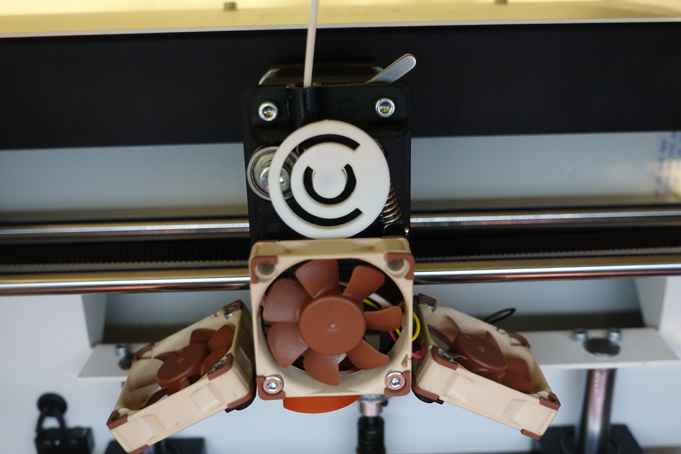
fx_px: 757
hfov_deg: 48.5
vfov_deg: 33.4
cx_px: 340
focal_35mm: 40
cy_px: 227
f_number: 2.8
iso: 800
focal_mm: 14.5
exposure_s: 1/20
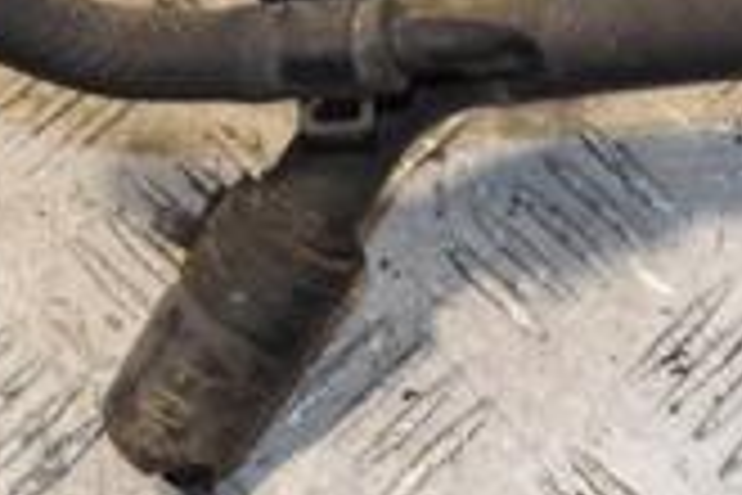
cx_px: 994
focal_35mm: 175
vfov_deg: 7.8
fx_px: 3607
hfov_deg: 11.4
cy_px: 68
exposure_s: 1/200
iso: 800
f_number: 7.1
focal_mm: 32
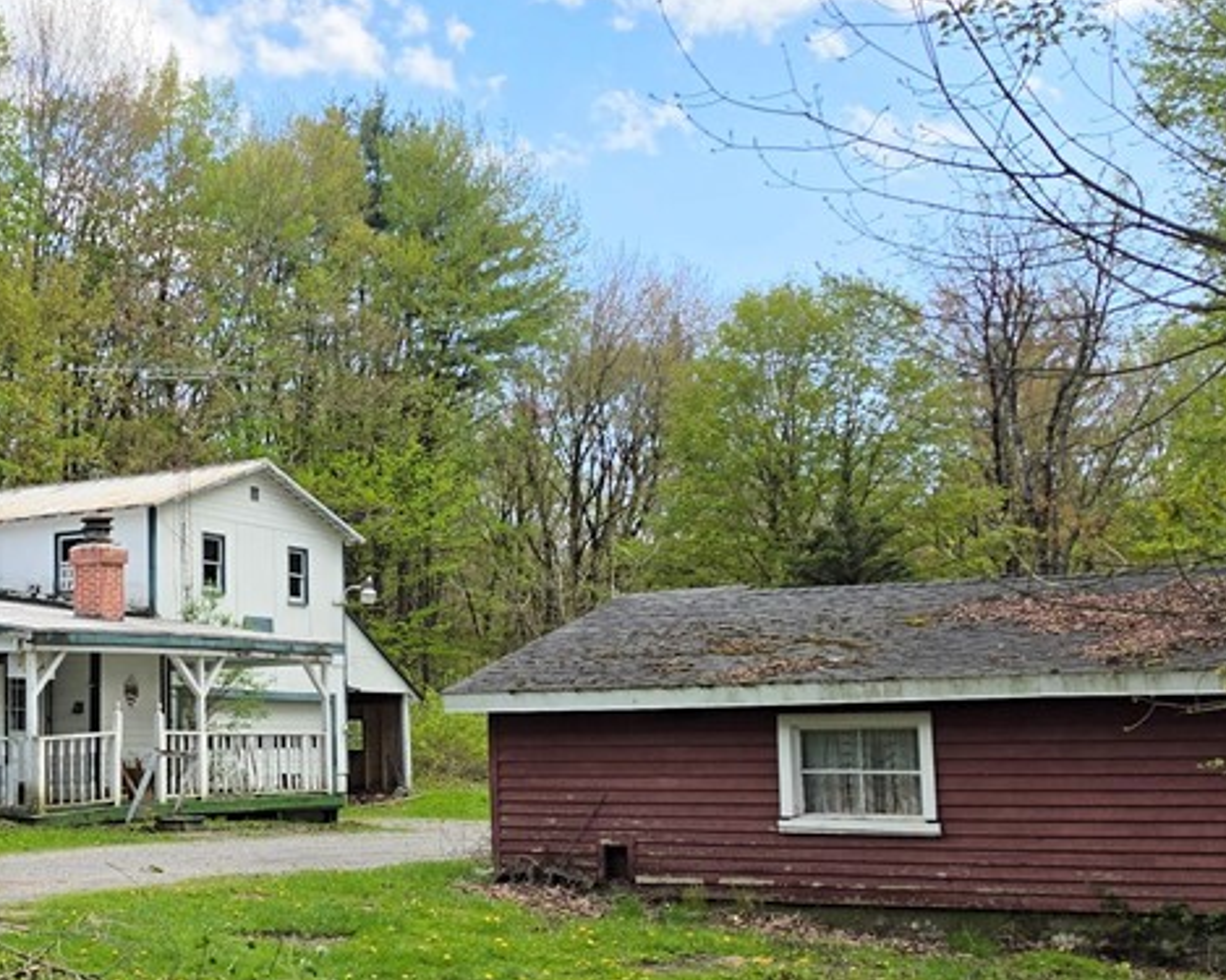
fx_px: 1778
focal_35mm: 49
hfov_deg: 36.0
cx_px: 152
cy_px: 549
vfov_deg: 30.8
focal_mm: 6.5
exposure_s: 1/7939
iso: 64
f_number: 1.4
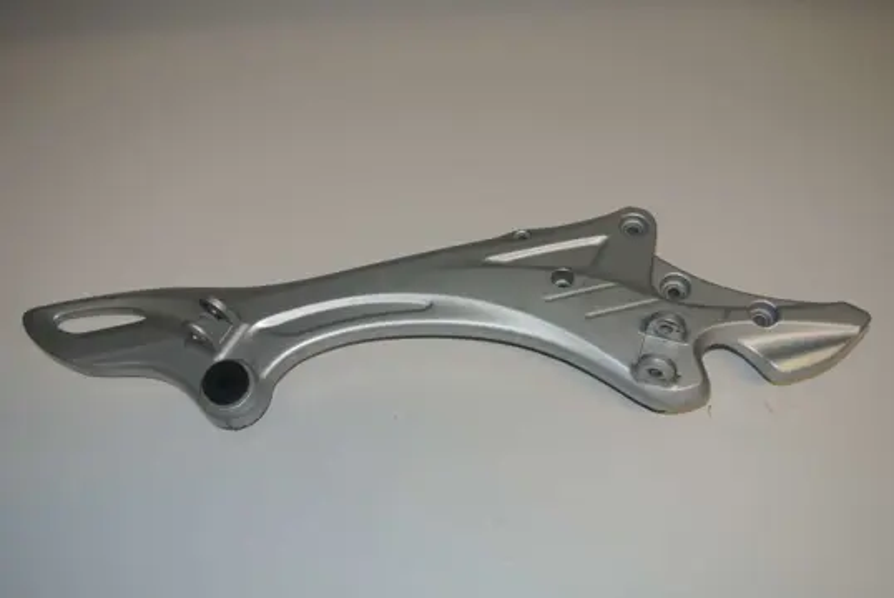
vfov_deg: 39.0
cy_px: 299
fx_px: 845
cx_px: 447
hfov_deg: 55.7
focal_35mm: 34
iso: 200
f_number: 3.8
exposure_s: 1/60
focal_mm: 12.7
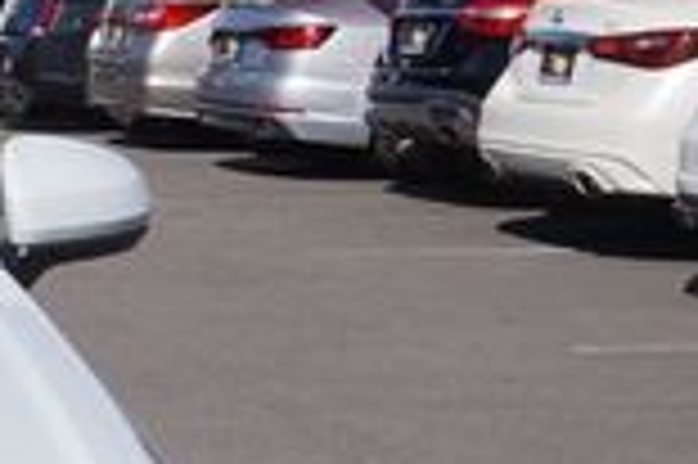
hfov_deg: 13.1
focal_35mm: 136
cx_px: -698
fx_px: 2634
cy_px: 653
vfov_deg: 9.8
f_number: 10
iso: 100
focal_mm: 22
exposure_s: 1/320
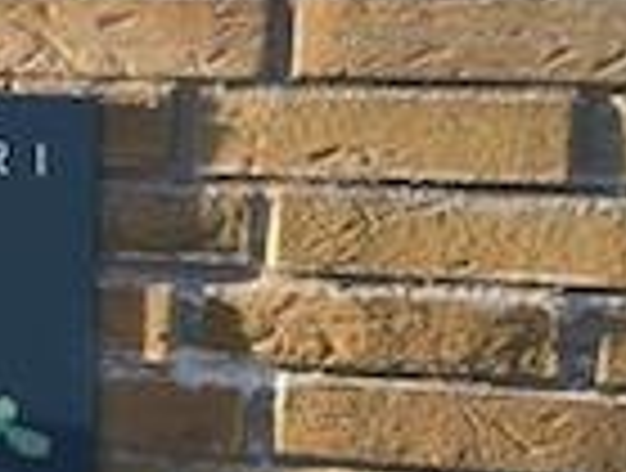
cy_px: 232
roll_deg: +1.3
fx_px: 1886
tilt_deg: -12.9
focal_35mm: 104
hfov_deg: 17.4
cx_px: -248
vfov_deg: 14.3
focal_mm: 4.15
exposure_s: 1/100
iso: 25
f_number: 2.2
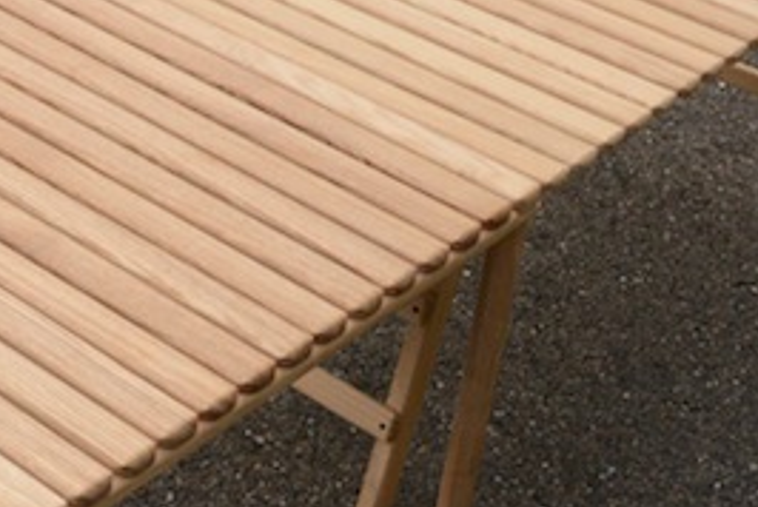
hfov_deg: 23.9
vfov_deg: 16.3
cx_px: 194
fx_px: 1771
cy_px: 349
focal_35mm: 84
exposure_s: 1/250
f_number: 22
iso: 4000
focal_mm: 31
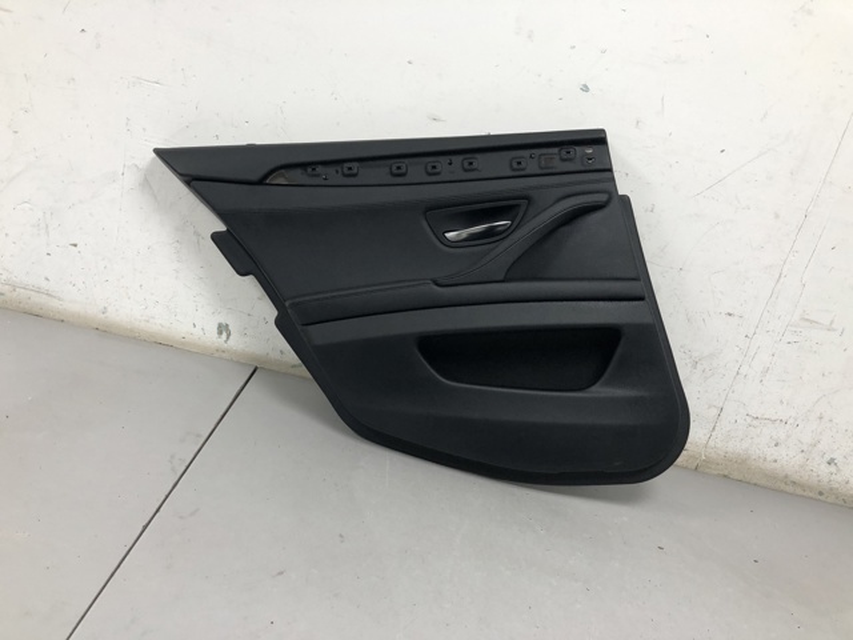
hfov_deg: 63.4
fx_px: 690
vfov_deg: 49.7
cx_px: 426
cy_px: 320
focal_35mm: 28
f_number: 1.8
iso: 40
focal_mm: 4
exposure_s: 1/33
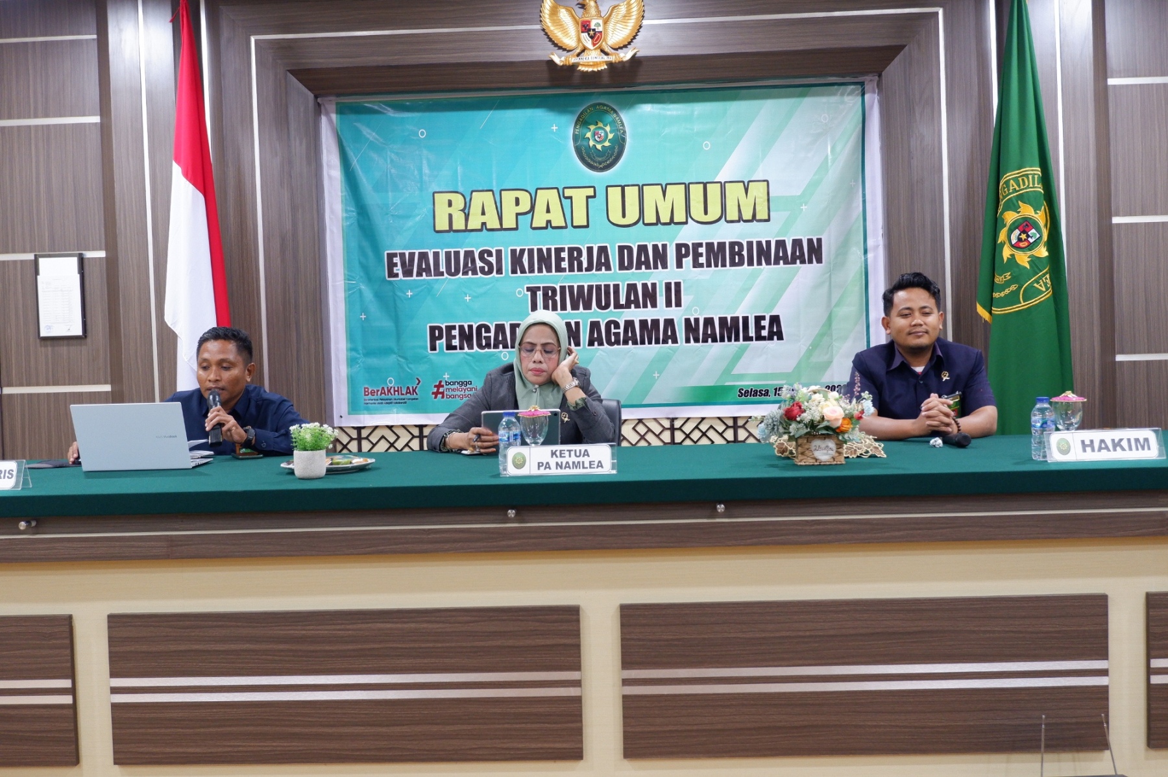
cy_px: 388
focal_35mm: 38
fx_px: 1232
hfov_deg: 50.7
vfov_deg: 35.0
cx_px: 584
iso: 1600
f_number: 4.4
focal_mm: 25.6
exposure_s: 1/38
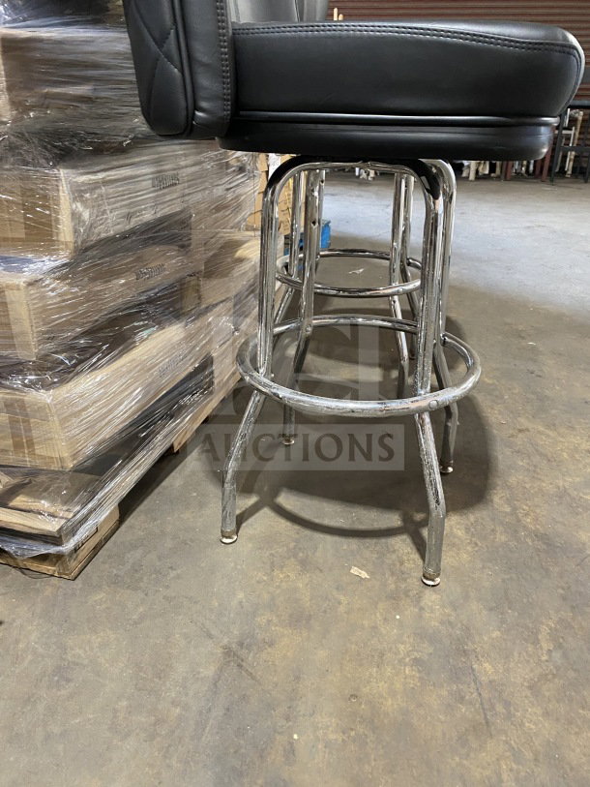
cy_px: 394
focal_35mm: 26
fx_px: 591
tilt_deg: -25.4
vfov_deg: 67.3
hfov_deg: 53.1
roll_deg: -1.3
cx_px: 295
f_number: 1.8
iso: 500
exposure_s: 1/30
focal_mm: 4.25
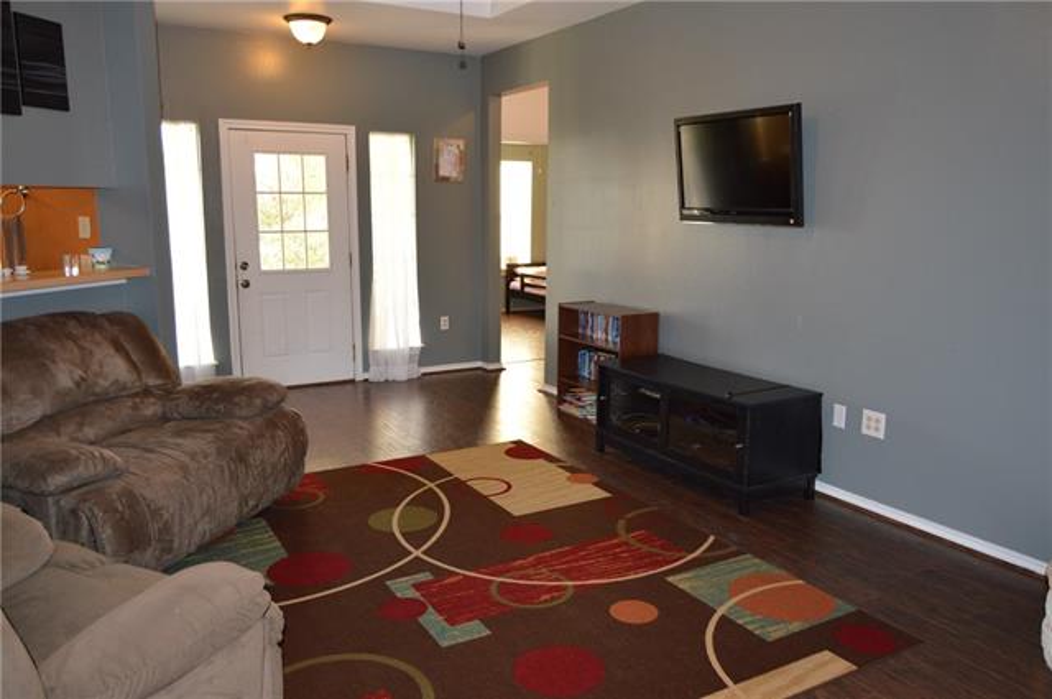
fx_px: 788
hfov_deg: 67.4
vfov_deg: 47.8
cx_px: 526
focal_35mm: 27
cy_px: 350
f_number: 3.5
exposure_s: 1/60
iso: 450
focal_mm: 18
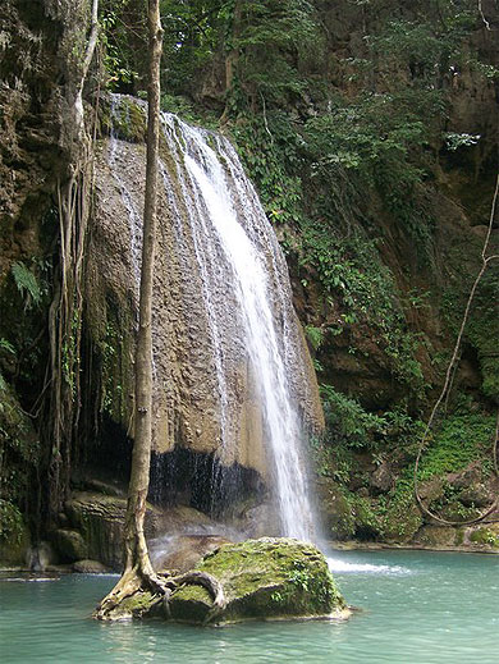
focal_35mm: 56
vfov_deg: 34.3
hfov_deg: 26.1
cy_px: 332
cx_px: 250
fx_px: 1075
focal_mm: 9.3
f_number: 3.4
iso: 160
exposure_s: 1/80
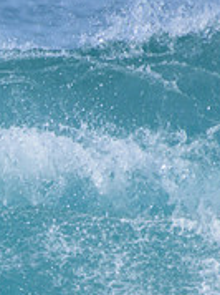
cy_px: 248
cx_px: -215
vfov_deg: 0.6
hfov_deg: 0.5
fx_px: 26672
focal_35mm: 3140
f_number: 11
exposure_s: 1/2000
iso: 1100
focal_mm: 1000
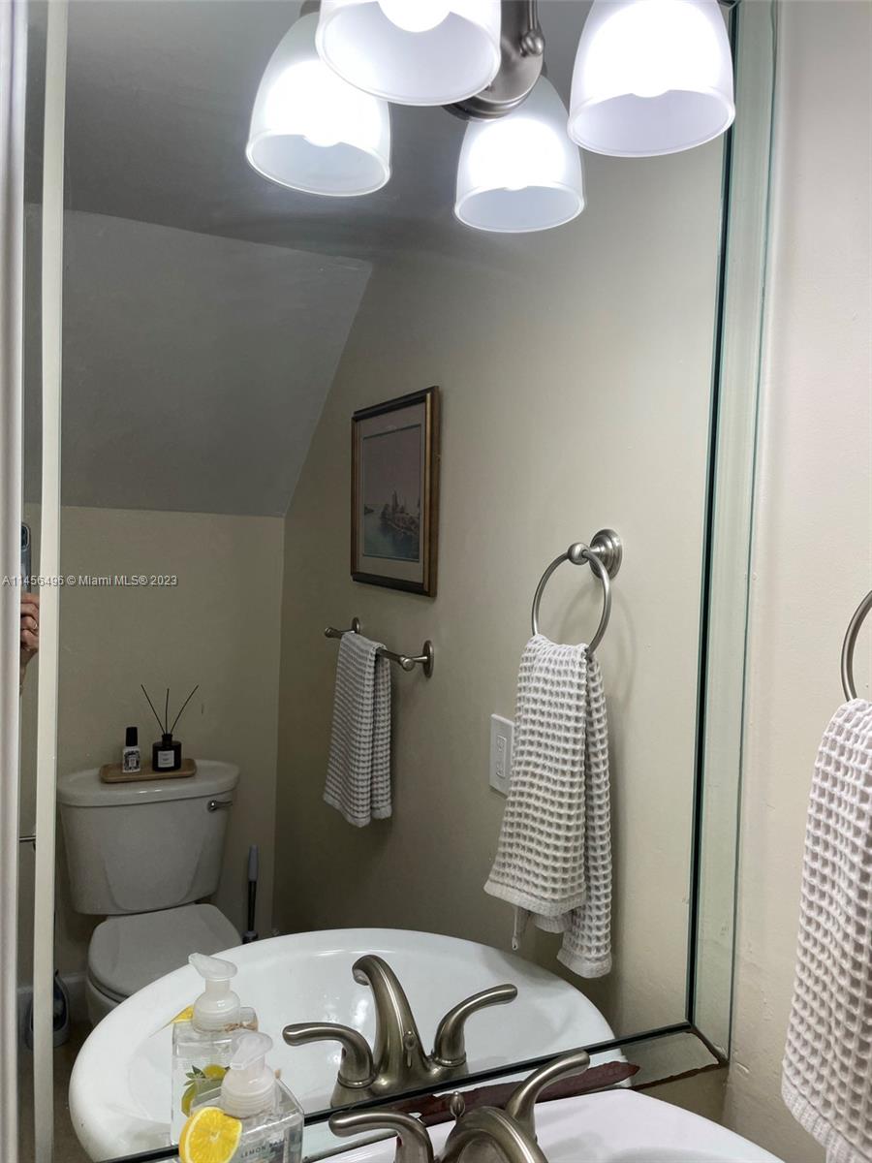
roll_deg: -0.9
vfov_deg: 67.3
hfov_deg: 53.1
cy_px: 582
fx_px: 873
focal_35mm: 26
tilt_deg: -0.7
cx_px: 436
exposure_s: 1/122
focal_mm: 4.2
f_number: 1.6
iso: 32
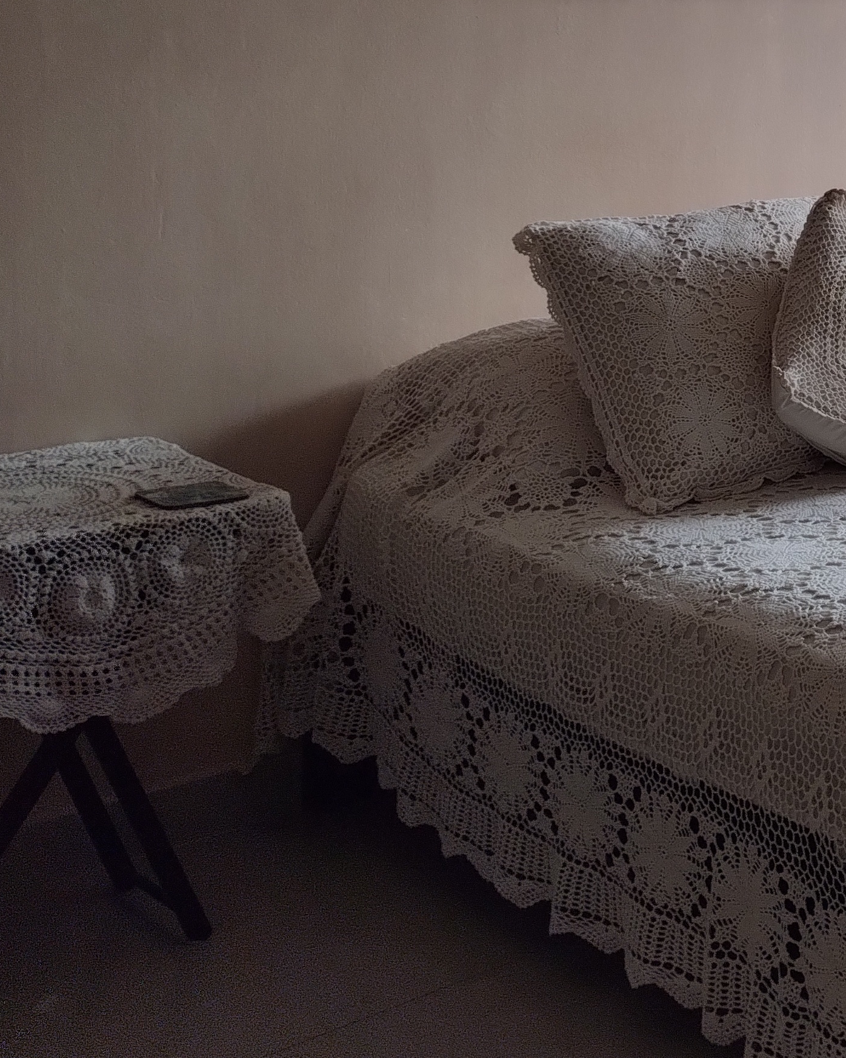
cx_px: 1186
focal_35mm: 64
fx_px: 2003
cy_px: 144
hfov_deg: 21.0
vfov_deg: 28.6
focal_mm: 4.27
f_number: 1.8
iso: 131
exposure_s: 1/60
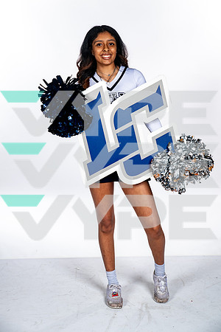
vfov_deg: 28.8
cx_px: 110
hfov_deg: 19.5
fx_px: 645
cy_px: 166
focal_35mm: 70
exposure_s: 1/320
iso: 250
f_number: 7.1
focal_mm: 70
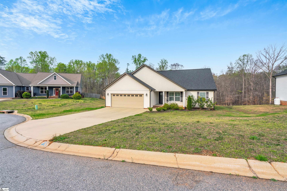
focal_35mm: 16
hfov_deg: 96.7
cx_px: 144
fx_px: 128
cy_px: 96
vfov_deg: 73.8
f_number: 9
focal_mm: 16
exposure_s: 1/400
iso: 320
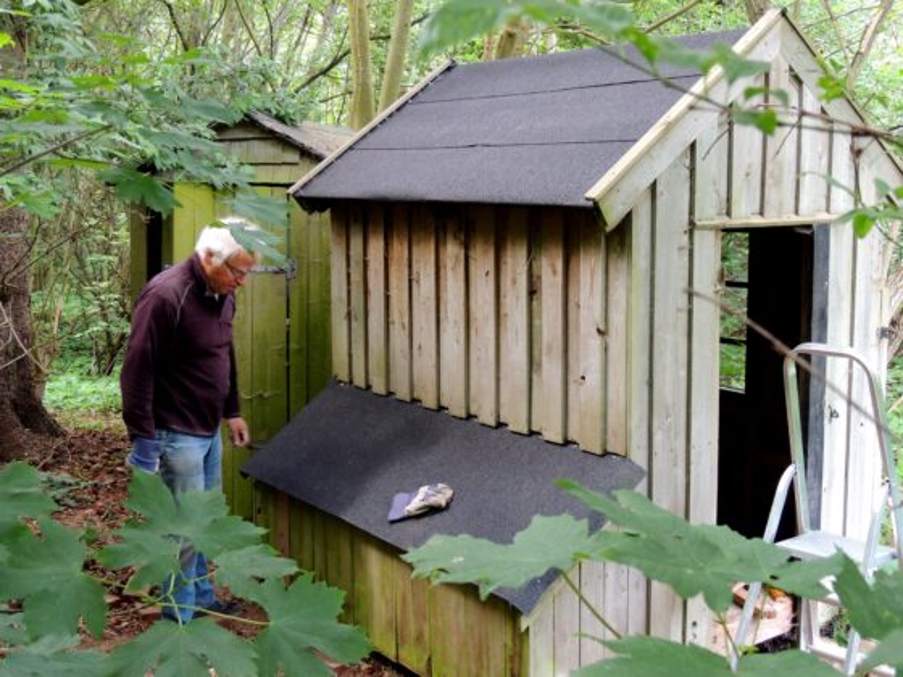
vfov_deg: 33.6
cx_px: 452
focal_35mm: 43
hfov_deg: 43.9
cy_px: 338
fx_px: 1122
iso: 400
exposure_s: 1/20
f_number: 3.4
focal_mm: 7.6
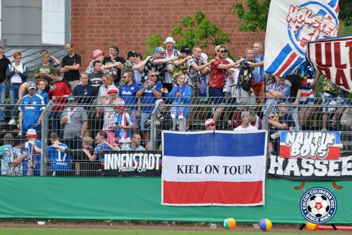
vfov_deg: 4.6
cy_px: 118
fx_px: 2933
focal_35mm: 300
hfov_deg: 6.9
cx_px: 176
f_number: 3.5
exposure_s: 1/1000
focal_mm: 200
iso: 800
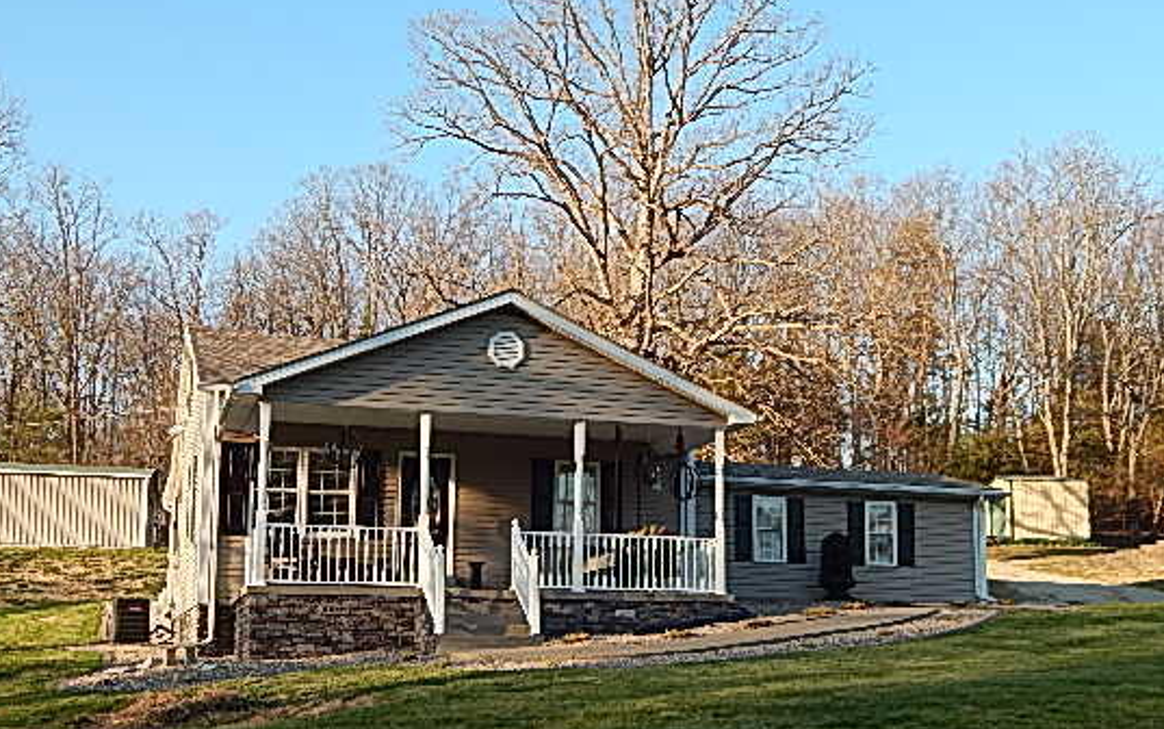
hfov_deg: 41.8
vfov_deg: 26.8
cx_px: 633
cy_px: 477
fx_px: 1523
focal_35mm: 48
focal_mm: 6.8
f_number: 3.4
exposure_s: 1/320
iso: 125
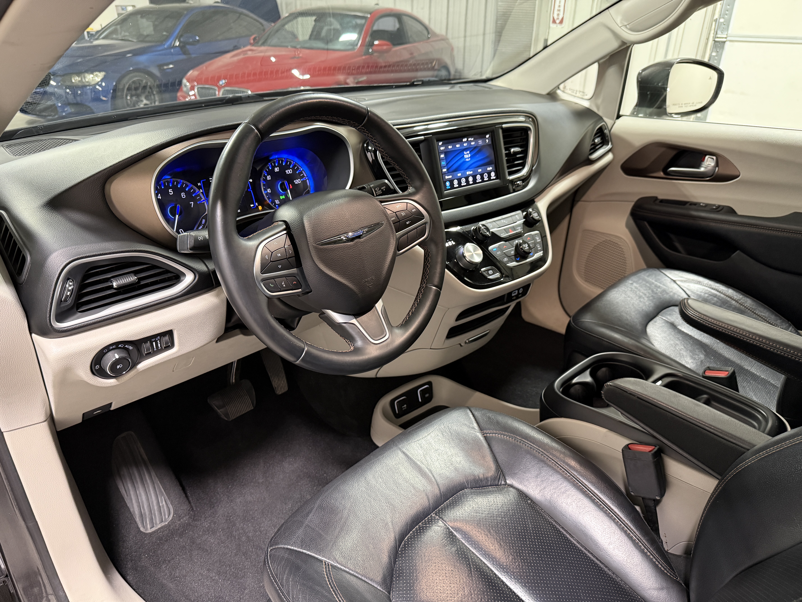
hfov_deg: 71.6
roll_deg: -0.5
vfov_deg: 56.8
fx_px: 556
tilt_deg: -26.9
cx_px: 401
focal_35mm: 24
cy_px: 301
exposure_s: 1/60
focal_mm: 6.76
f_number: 1.78
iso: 400
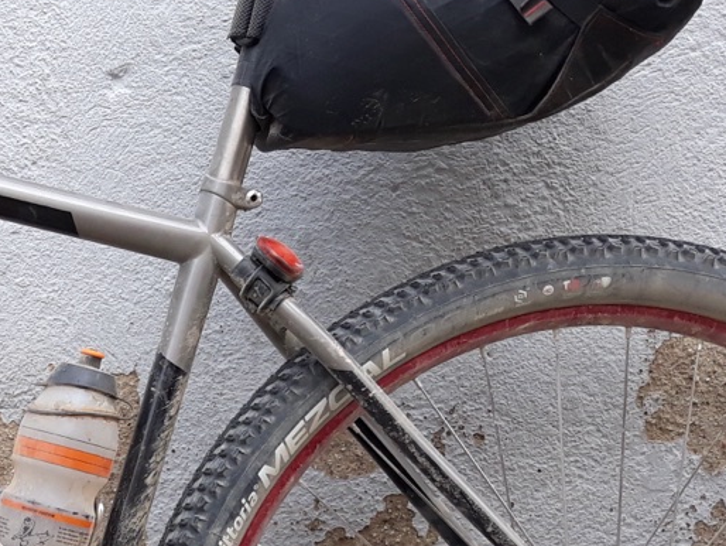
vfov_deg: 17.1
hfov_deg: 21.7
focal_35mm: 84
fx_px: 1763
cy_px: 579
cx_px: -121
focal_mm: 3.71
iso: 40
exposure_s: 1/454
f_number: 1.7
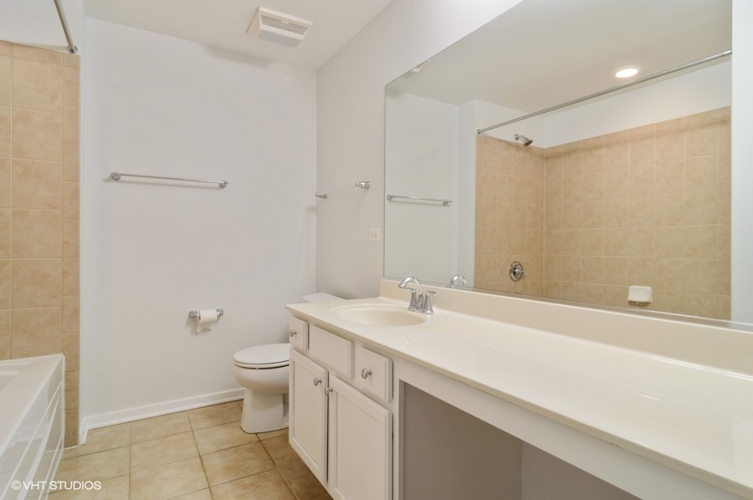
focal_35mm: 18
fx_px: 376
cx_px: 376
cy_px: 250
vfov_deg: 67.3
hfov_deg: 90.1
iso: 200
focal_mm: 12
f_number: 11
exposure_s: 1
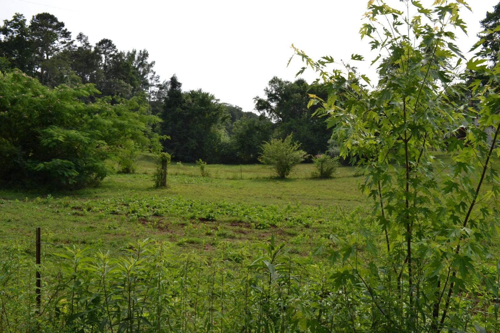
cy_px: 166
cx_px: 250
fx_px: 375
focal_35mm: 27
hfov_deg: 67.4
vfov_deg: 47.9
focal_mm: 18
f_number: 7.1
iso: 100
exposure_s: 1/200
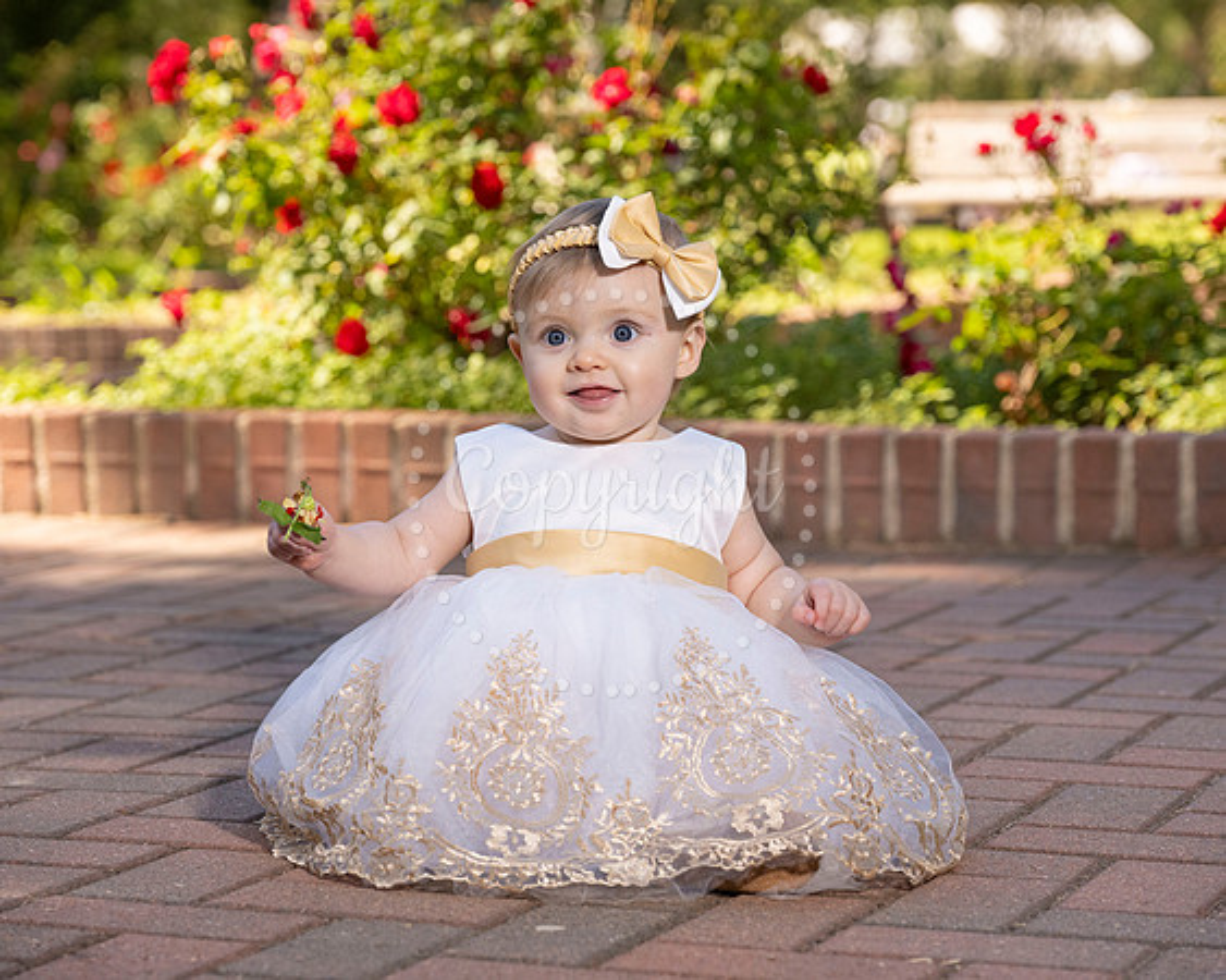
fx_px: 3717
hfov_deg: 18.7
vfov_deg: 15.0
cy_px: 490
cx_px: 613
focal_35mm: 102
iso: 500
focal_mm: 91
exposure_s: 1/200
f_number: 5
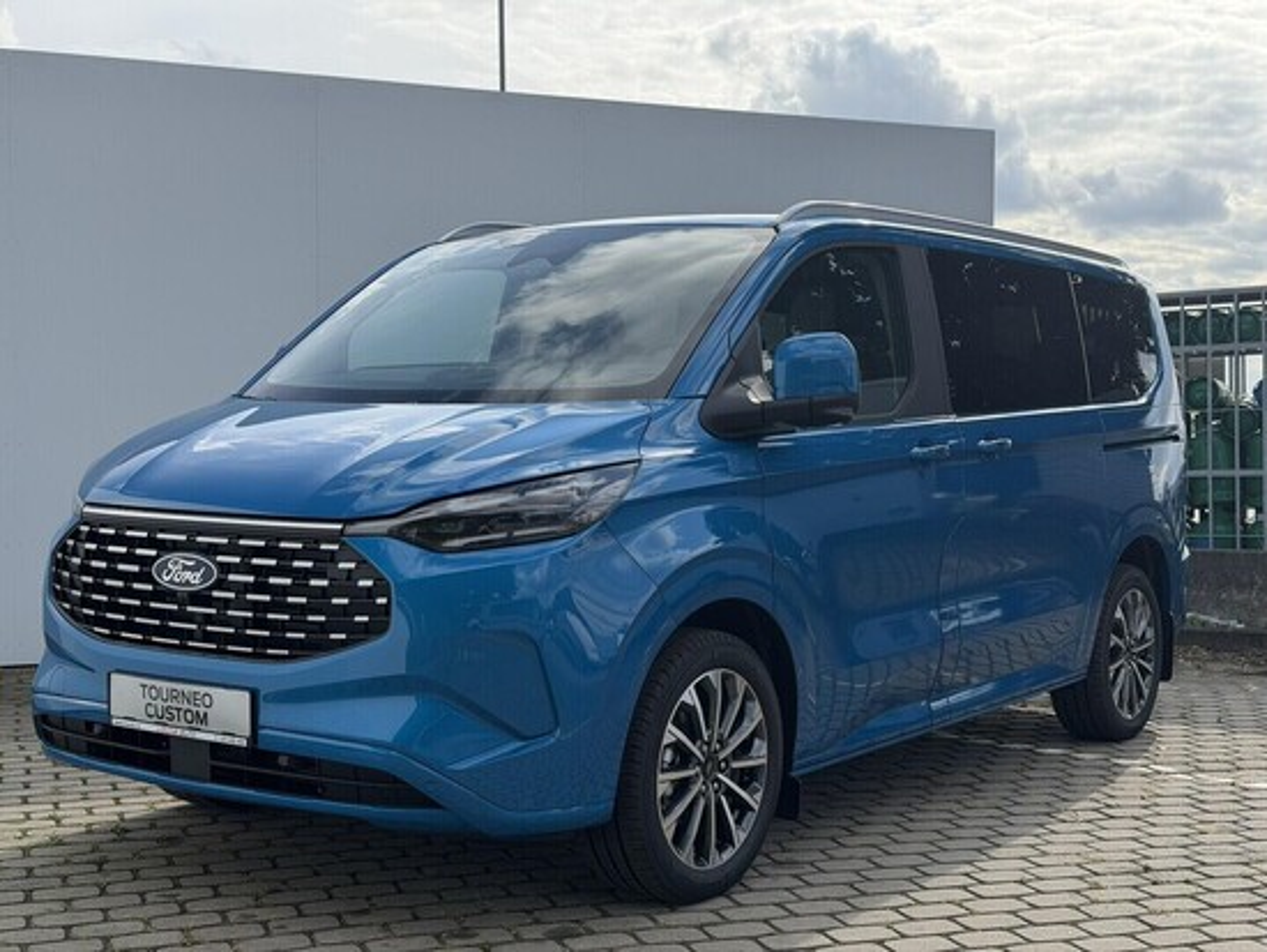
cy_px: 476
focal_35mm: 48
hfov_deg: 39.6
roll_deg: -0.2
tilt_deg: -1.4
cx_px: 634
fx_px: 1758
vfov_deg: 30.3
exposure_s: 1/4587
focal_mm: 6.76
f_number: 1.78
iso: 100
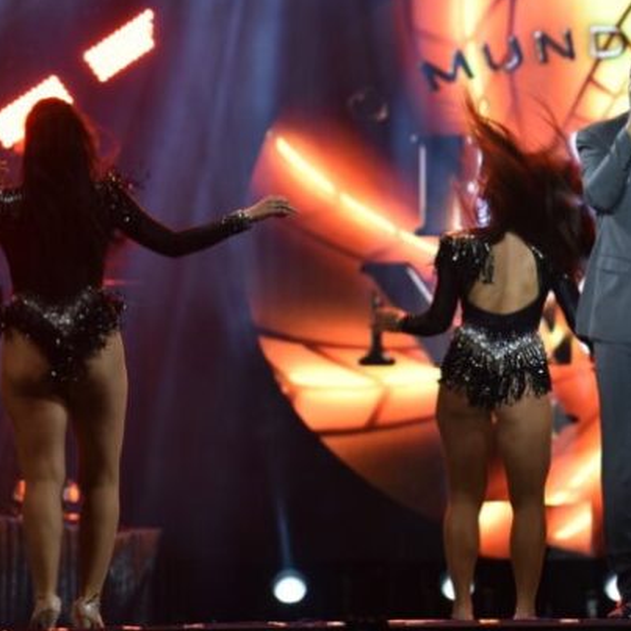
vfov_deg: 5.3
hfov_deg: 5.3
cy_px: 234
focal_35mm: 331
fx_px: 6826
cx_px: 656
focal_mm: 155
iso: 100
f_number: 2.8
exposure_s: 1/100
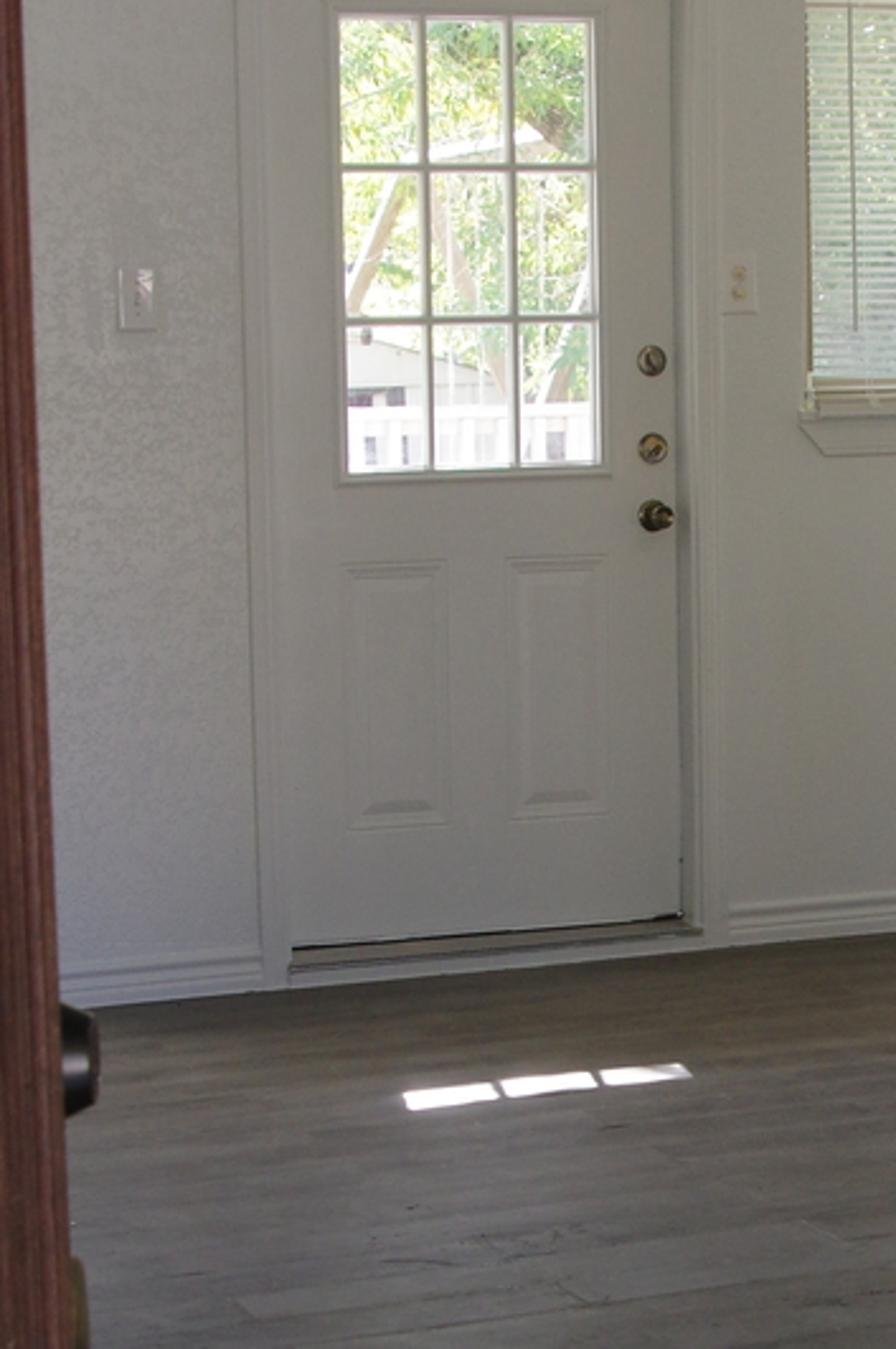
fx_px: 3890
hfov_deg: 13.1
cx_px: 708
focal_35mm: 104
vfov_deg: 19.5
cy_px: 1011
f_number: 6.3
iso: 400
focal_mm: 23.13
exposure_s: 1/50
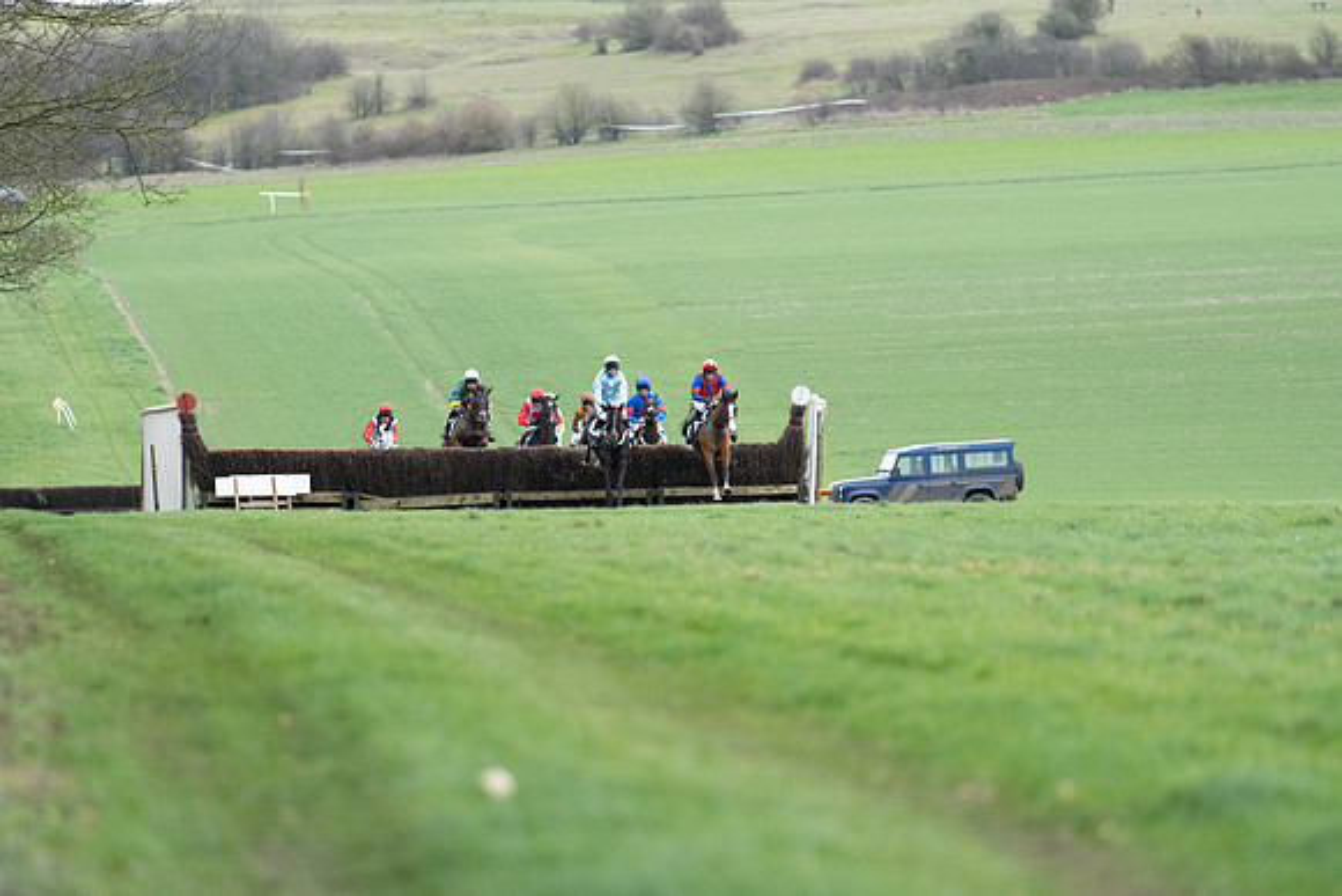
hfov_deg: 7.5
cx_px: 671
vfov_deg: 5.0
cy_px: 448
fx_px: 10291
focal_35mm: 276
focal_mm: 184
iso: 500
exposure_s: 1/1000
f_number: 2.8
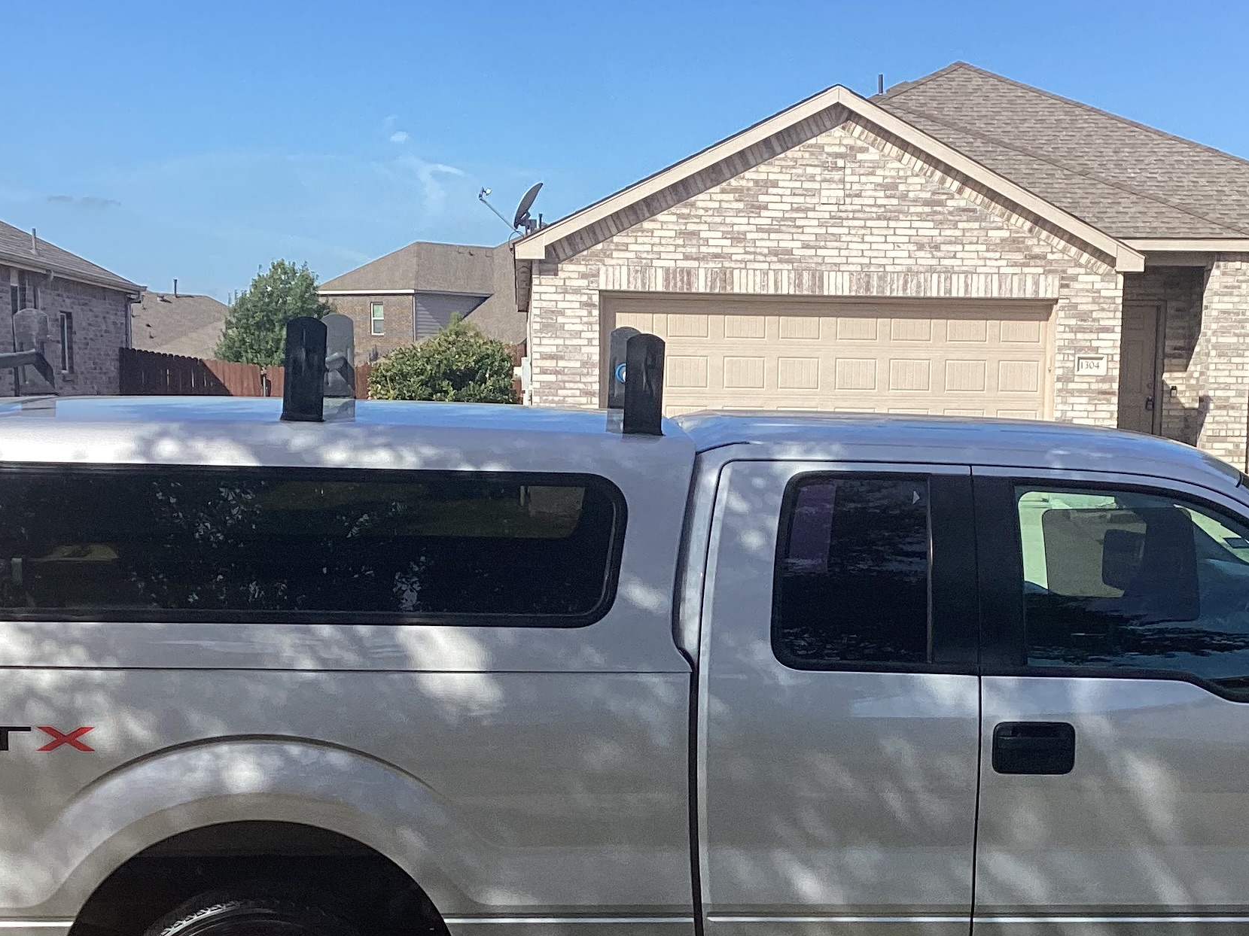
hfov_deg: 31.5
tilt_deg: -7.4
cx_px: 781
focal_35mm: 61
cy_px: 691
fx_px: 2201
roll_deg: -1.4
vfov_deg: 23.8
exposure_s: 1/981
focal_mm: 3.3
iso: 25
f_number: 2.4
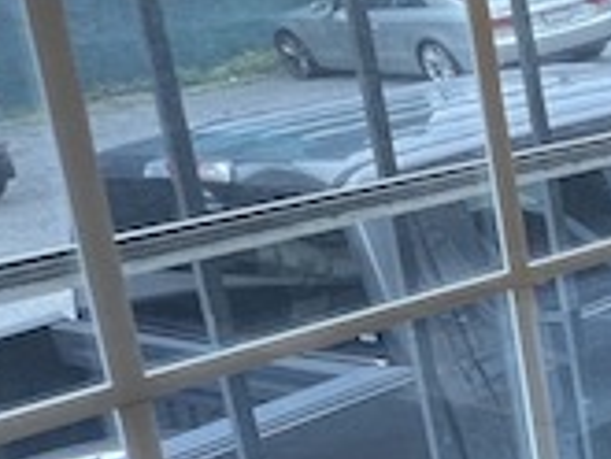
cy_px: 122
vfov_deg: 23.1
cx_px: 1459
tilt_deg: -11.6
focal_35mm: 63
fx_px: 1113
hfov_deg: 15.4
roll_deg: -0.3
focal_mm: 1.57
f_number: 1.8
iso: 125
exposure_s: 1/120
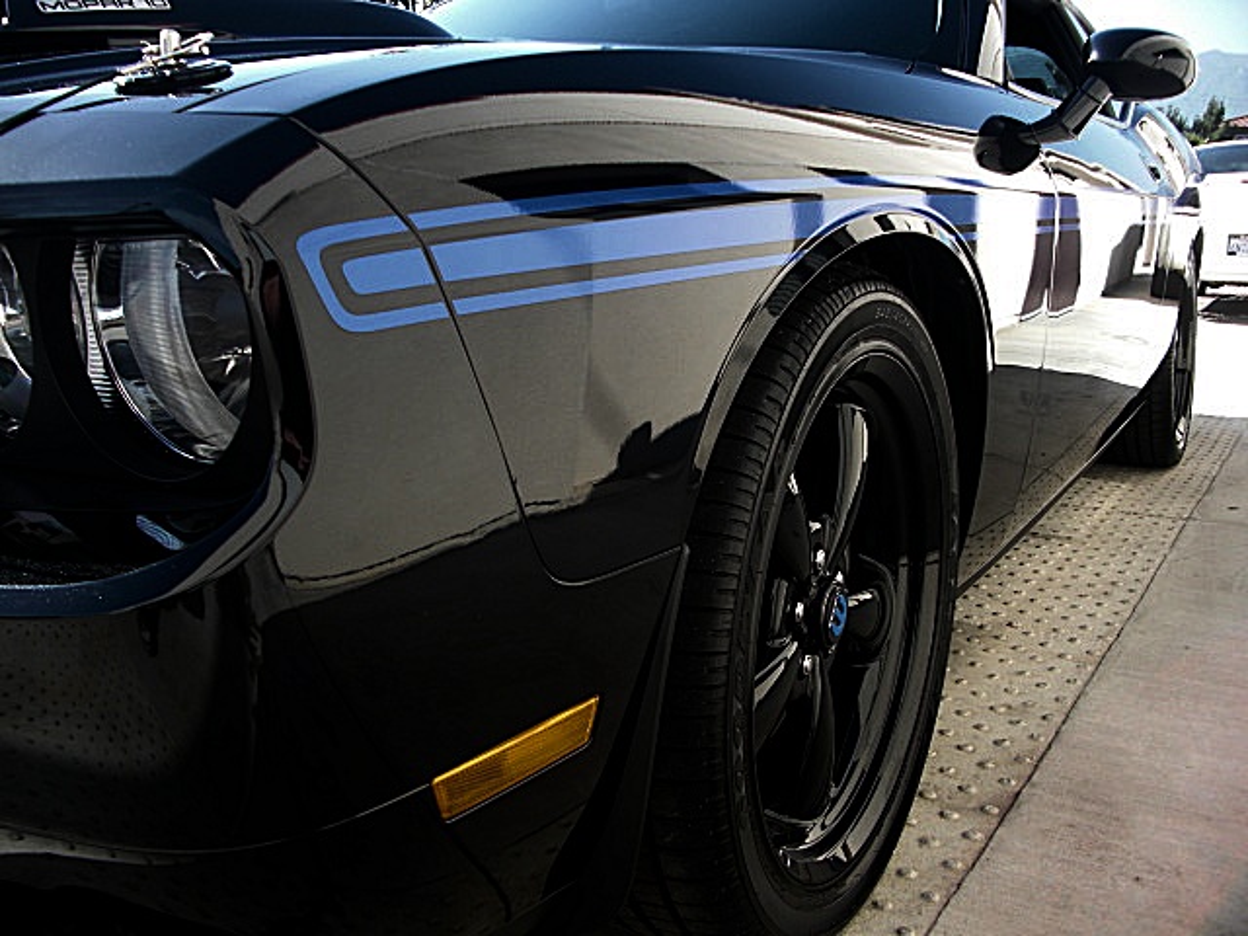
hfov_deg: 51.4
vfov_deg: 39.7
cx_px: 624
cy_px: 468
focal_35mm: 36
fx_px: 1298
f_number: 2.8
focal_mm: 6.3
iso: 50
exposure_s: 1/250
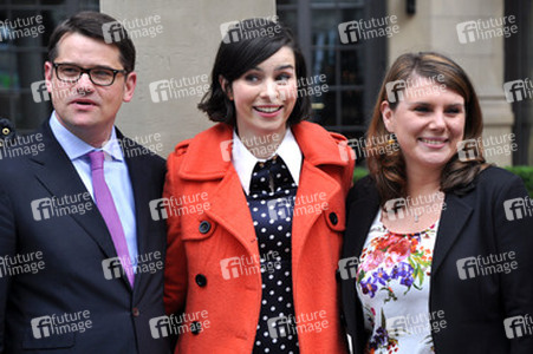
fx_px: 2330
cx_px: 266
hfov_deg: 13.0
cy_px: 177
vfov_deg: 8.7
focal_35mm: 158
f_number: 6.3
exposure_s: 1/125
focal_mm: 105
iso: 400
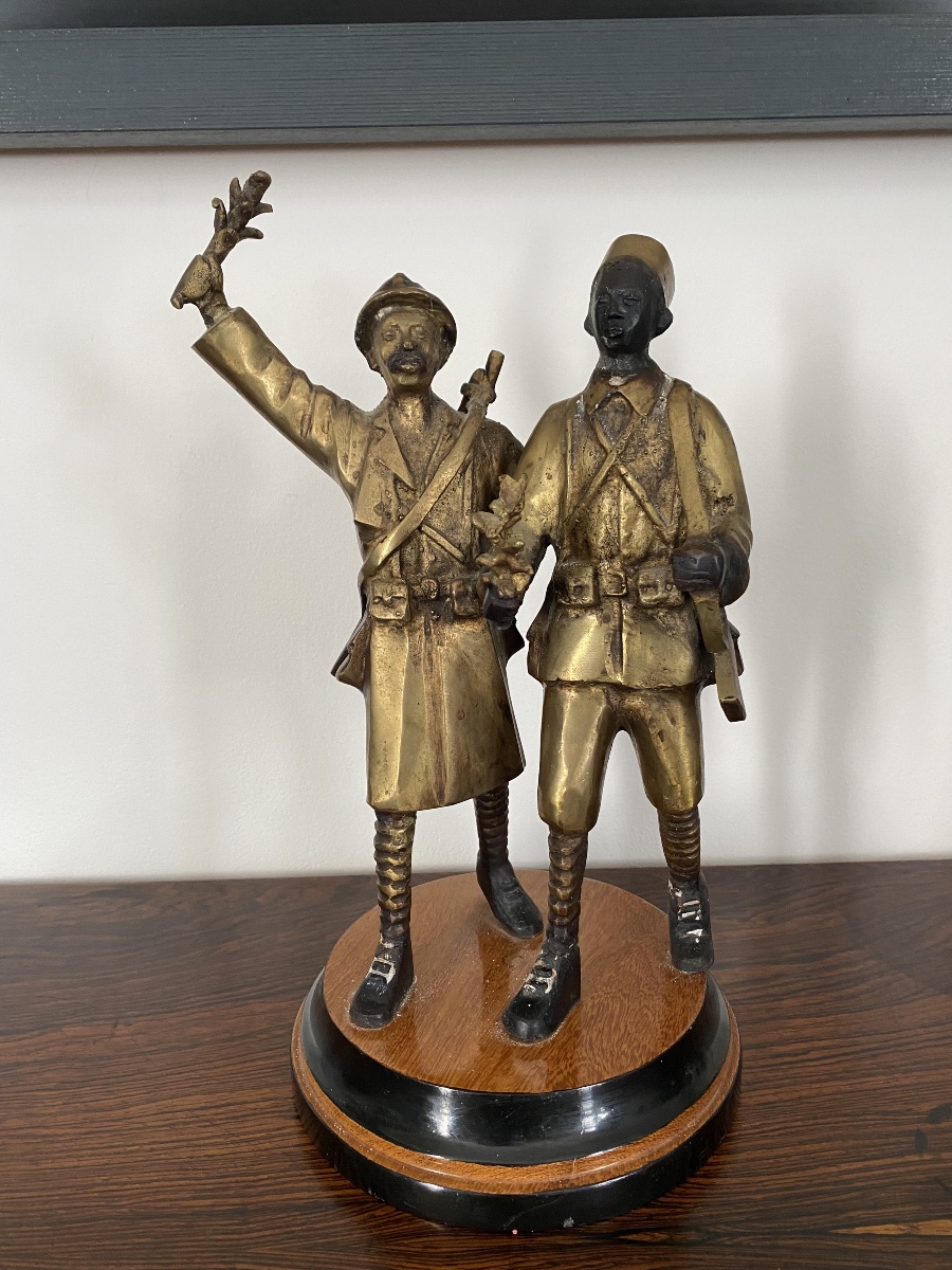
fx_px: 953
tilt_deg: -13.4
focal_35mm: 26
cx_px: 476
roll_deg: +1.4
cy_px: 635
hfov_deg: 53.1
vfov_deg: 67.3
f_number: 1.8
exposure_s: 1/60
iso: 125
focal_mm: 4.25
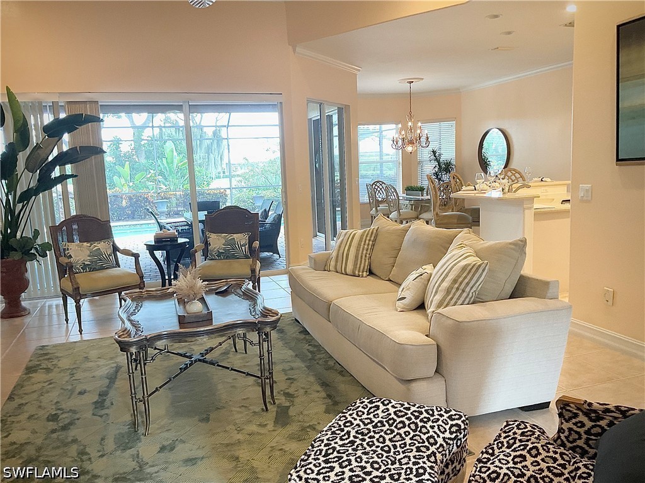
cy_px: 242
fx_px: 540
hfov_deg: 61.7
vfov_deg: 48.2
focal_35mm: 29
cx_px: 322
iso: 125
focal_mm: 3
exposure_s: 1/60
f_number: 1.8
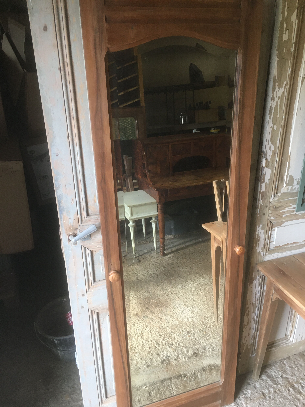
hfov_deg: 48.2
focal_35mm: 29
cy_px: 204
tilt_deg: -27.4
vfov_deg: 61.7
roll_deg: +0.4
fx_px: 341
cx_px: 152
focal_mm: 4.15
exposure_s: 1/33
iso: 100
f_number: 2.2
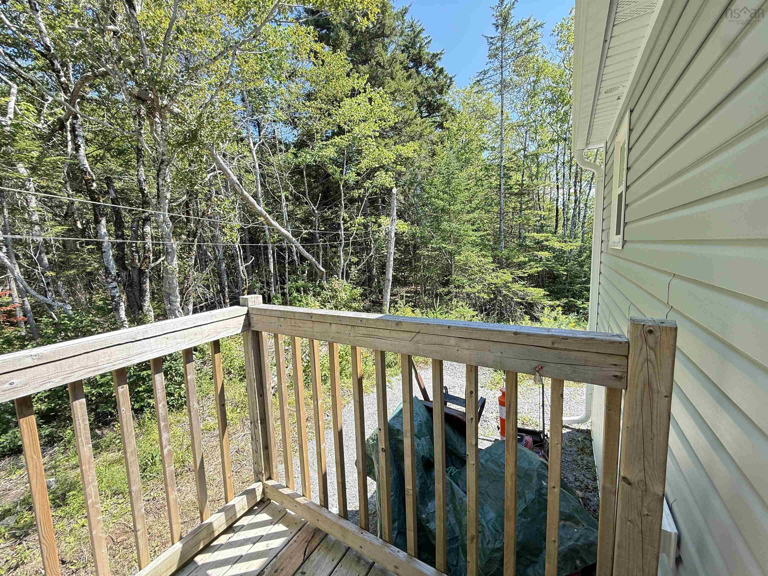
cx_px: 384
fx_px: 311
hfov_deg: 102.1
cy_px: 288
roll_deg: +2.9
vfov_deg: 85.7
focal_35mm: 14
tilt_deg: -6.4
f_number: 2.2
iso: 64
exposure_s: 1/298
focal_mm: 2.22
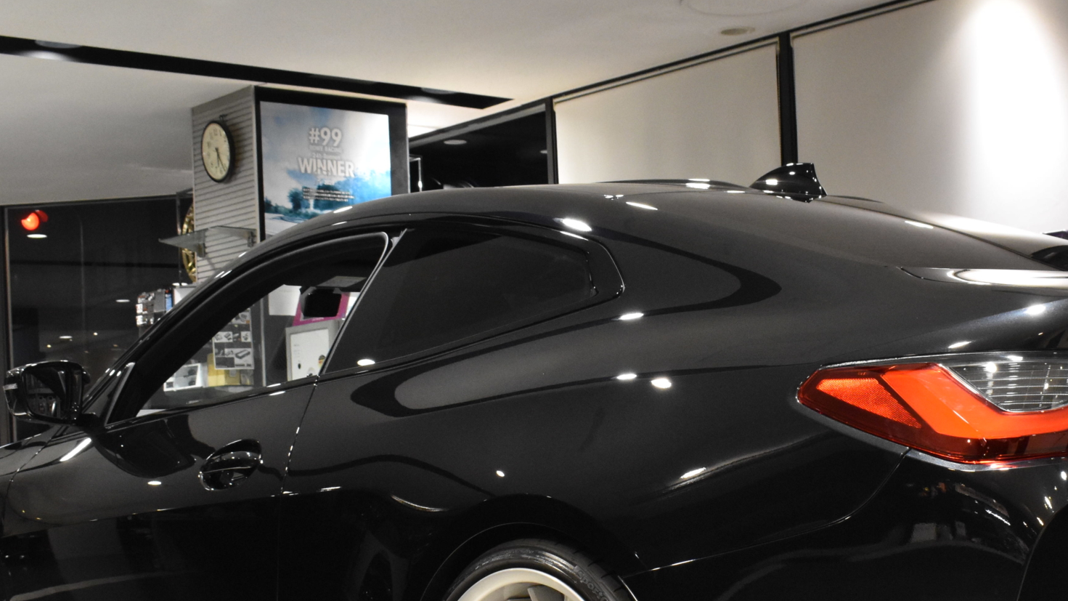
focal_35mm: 63
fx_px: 1781
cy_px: 507
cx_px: 715
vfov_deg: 18.9
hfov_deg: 33.1
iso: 2500
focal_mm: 23
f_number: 8
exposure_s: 1/40
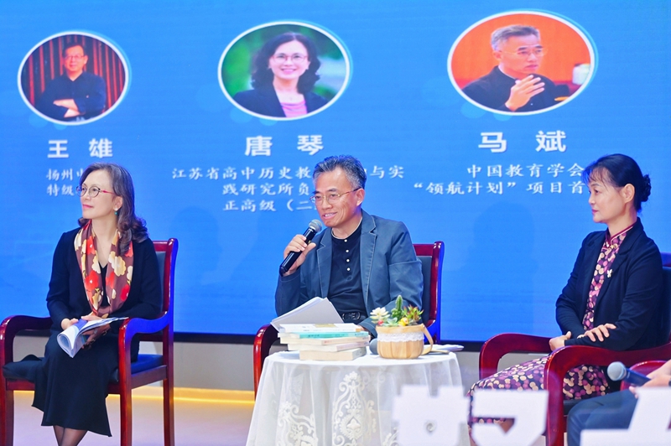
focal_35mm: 102
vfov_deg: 13.4
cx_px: 336
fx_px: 1900
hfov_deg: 20.0
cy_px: 223
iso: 500
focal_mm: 102
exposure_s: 1/161
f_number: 2.8
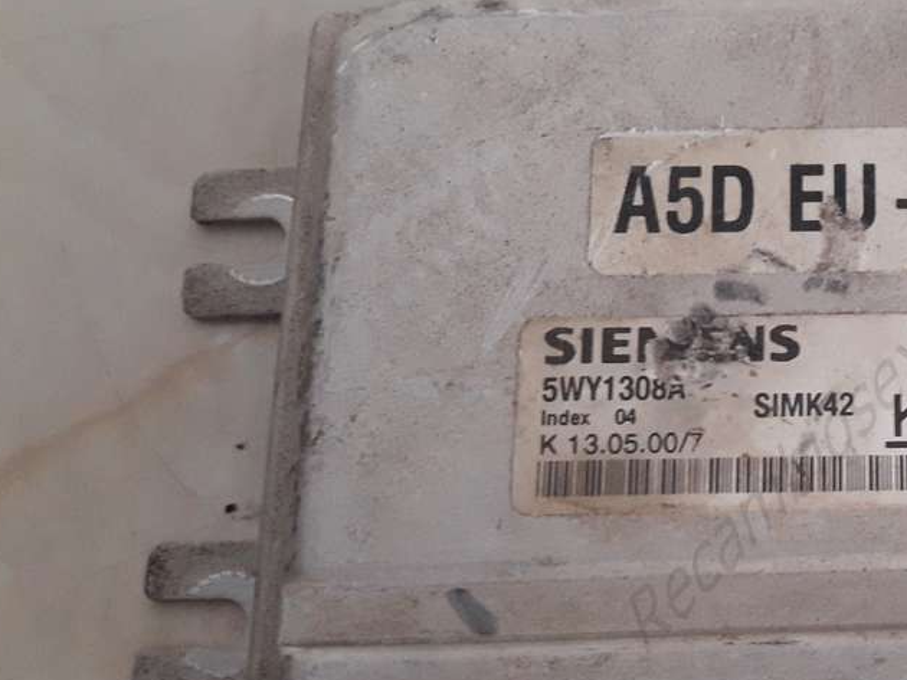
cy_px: 402
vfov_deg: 26.5
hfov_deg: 32.6
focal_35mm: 55
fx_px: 1441
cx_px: 870
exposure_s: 1/17
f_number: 1.9
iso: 200
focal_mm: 3.7
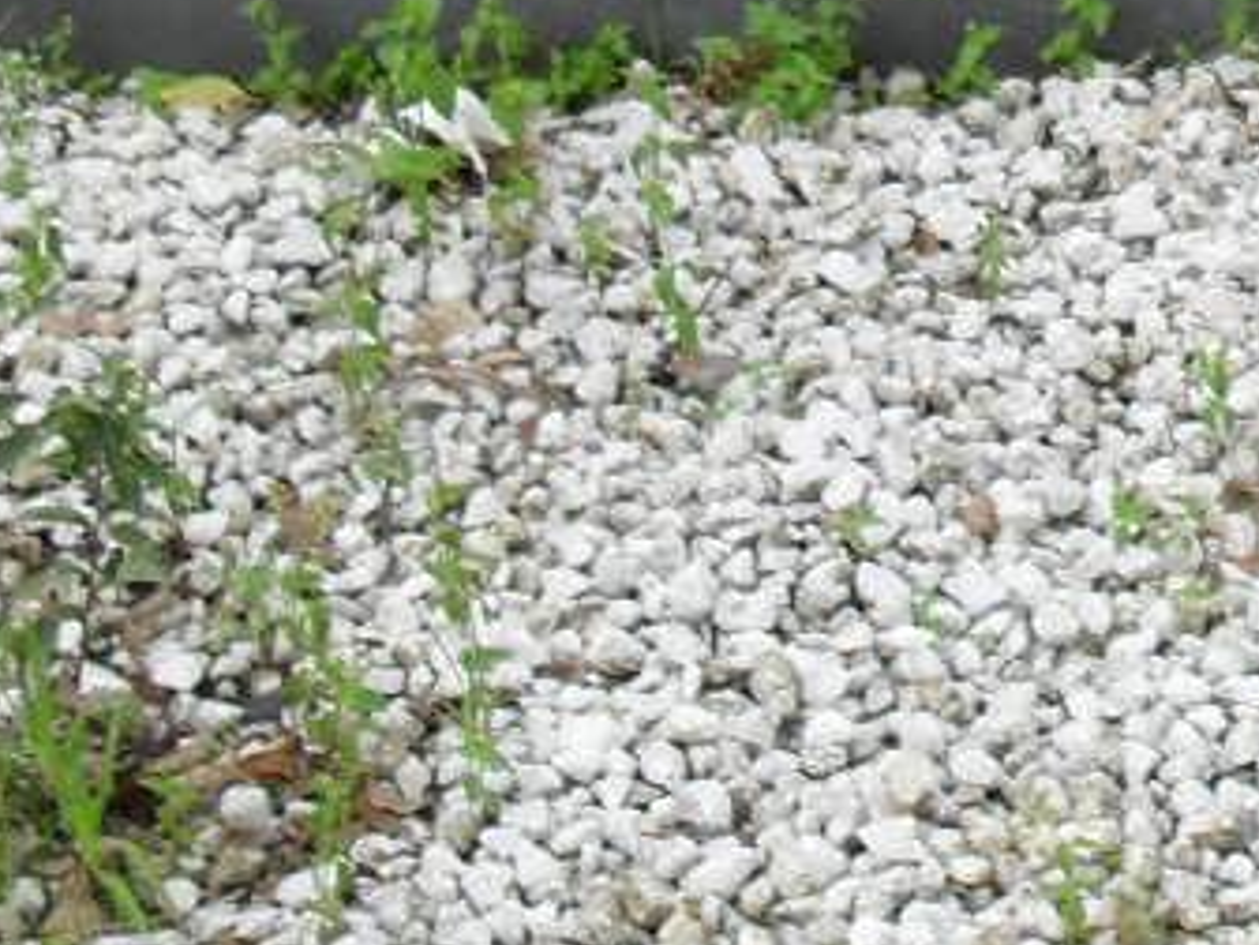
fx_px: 5456
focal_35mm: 150
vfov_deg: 9.5
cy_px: -652
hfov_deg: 12.3
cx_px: 2050
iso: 100
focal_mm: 7.5
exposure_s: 1/250
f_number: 3.6
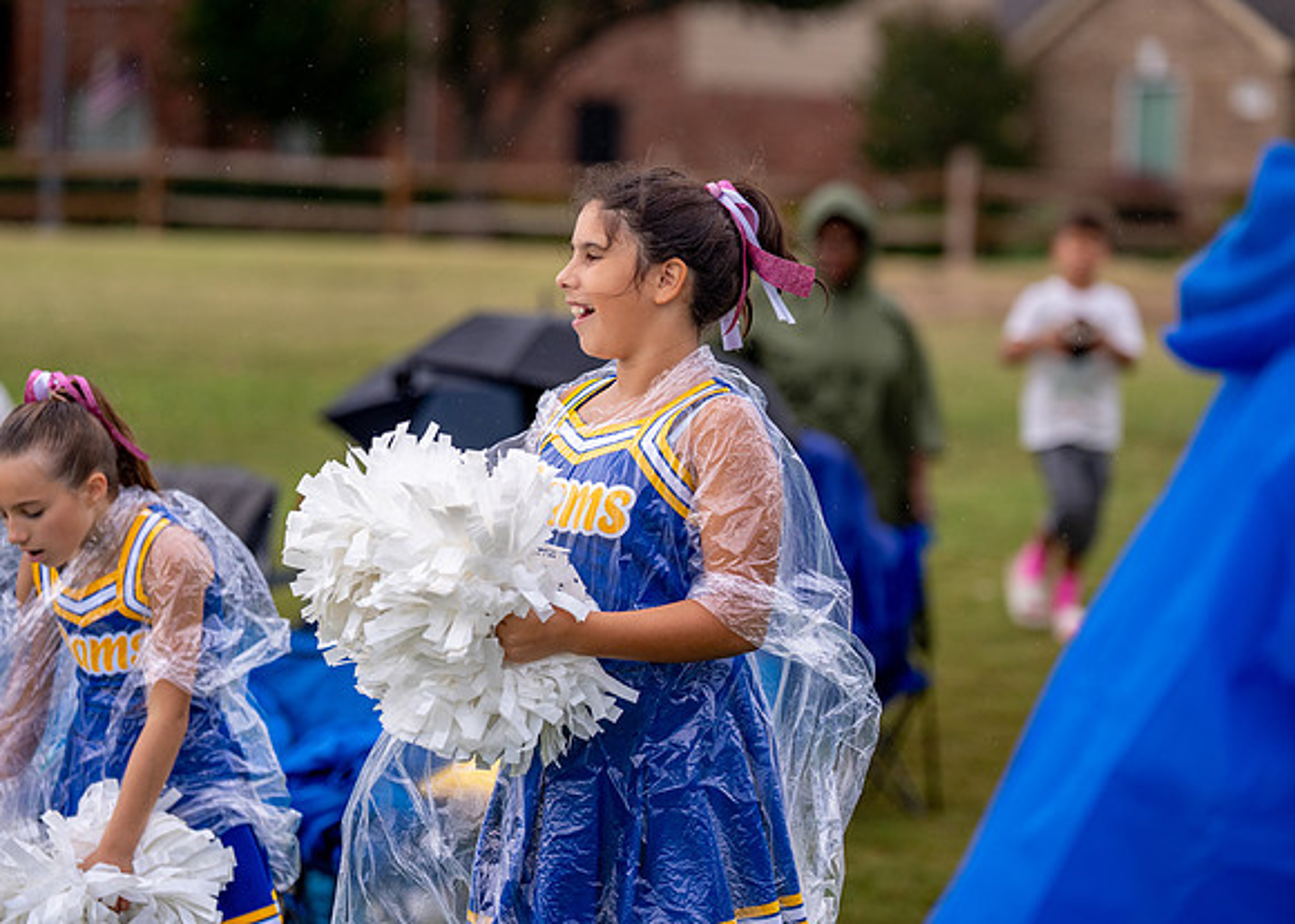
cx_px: 669
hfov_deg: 12.5
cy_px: 426
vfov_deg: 9.0
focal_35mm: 160
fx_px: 5894
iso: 400
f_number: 2.8
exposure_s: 1/1600
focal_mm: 137
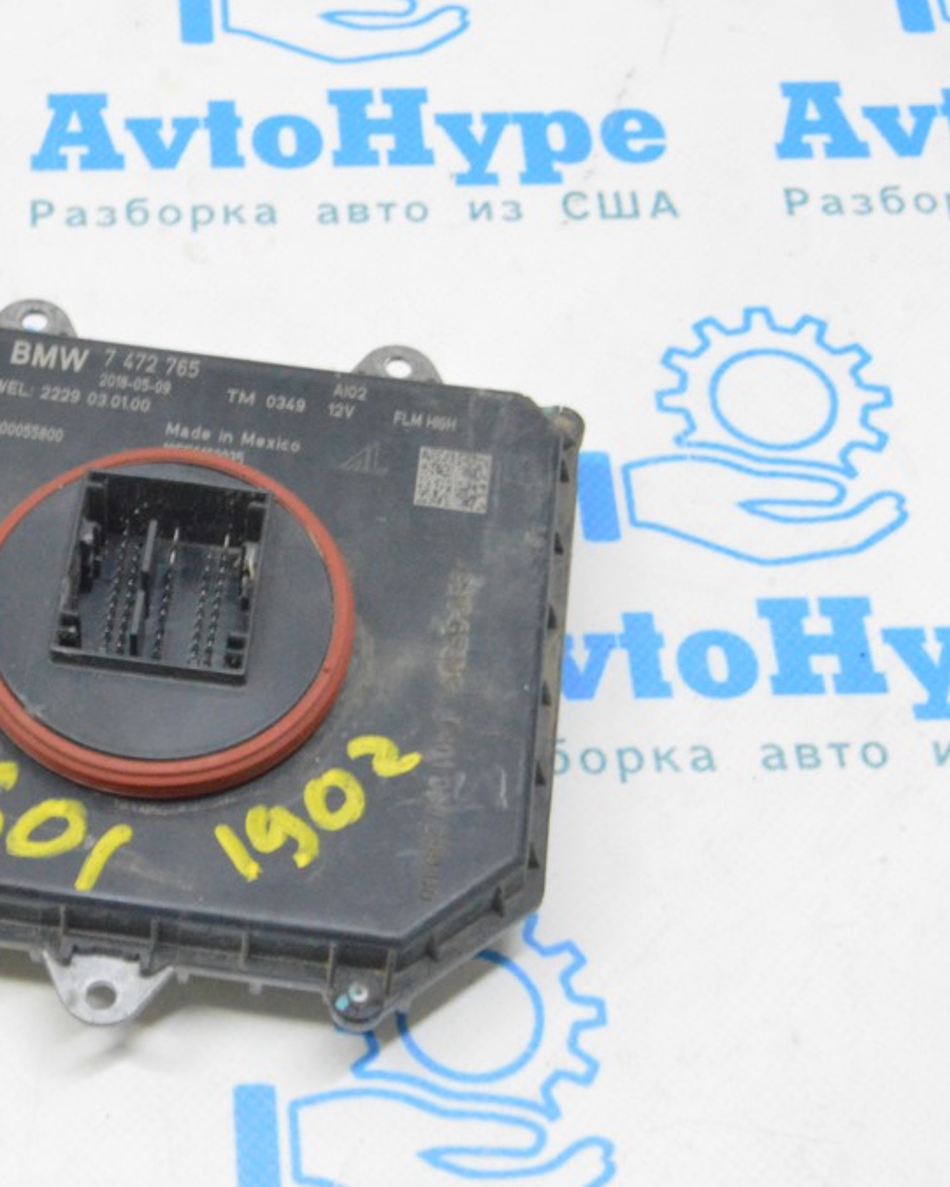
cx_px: 67
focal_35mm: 81
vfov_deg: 23.6
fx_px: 2846
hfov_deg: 18.6
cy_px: 591
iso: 6400
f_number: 20
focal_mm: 38
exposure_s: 1/15
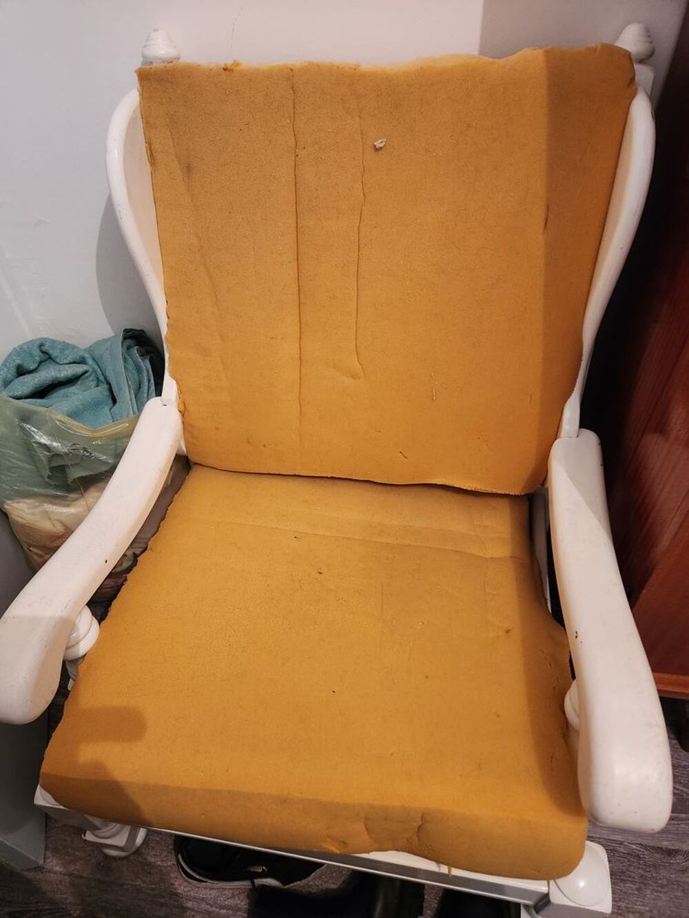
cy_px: 459
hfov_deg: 58.9
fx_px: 610
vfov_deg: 73.9
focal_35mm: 23
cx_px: 344
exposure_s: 1/100
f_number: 1.8
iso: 640
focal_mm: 5.4
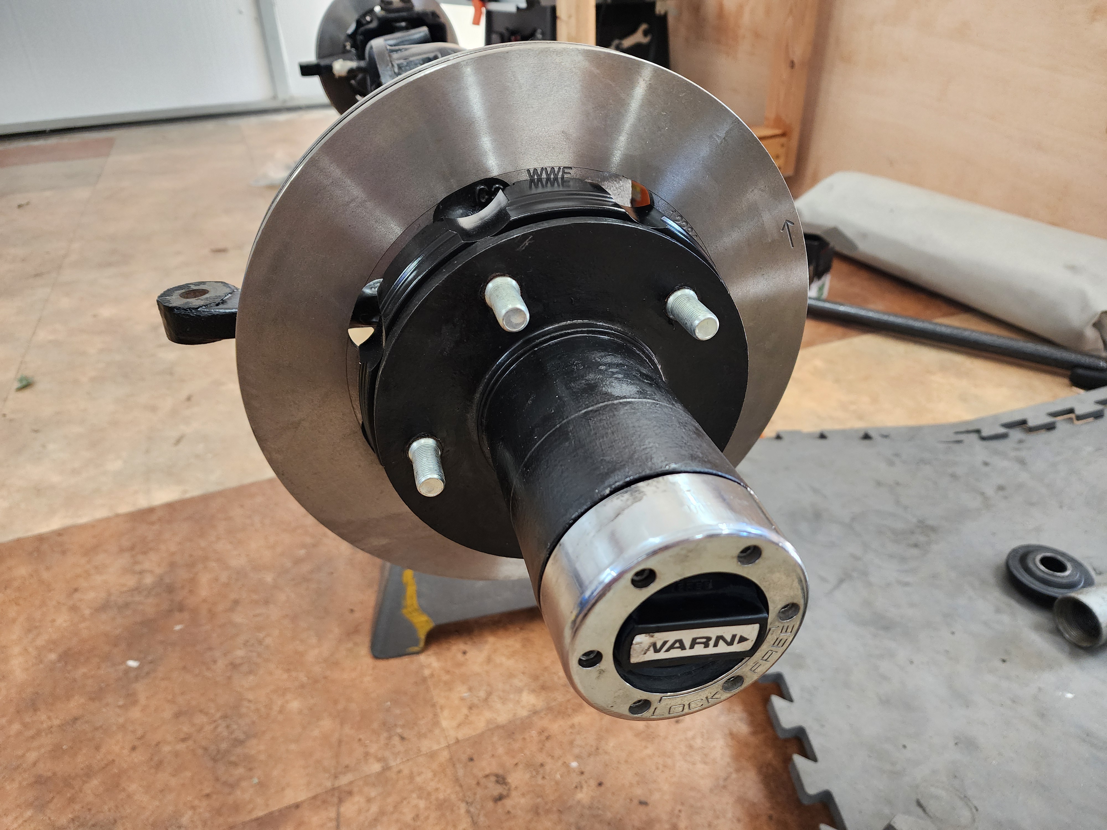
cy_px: 415
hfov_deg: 73.9
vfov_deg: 58.9
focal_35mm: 23
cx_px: 554
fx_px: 736
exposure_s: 1/120
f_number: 1.8
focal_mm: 6.4
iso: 250
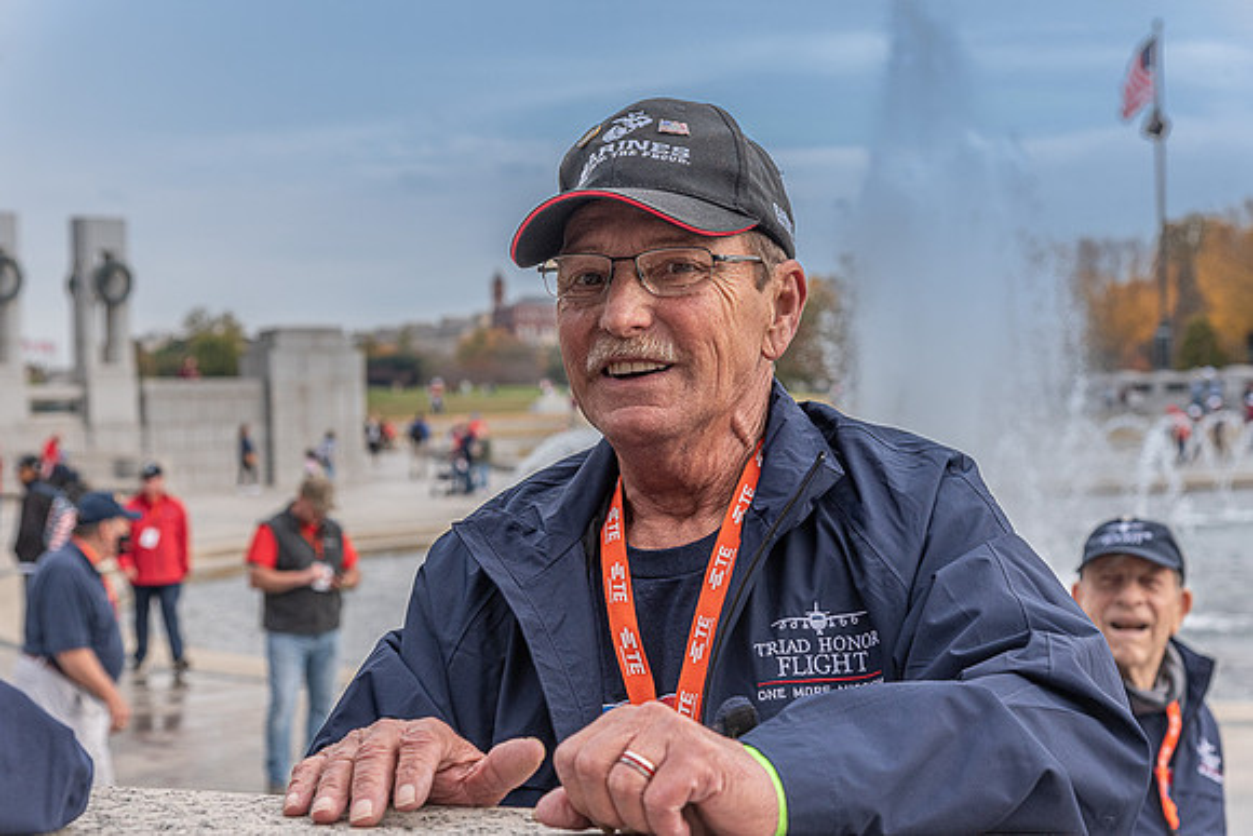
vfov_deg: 21.9
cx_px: 626
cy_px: 418
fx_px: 2158
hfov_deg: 32.4
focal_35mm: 62
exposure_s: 1/640
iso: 500
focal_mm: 62
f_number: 6.3
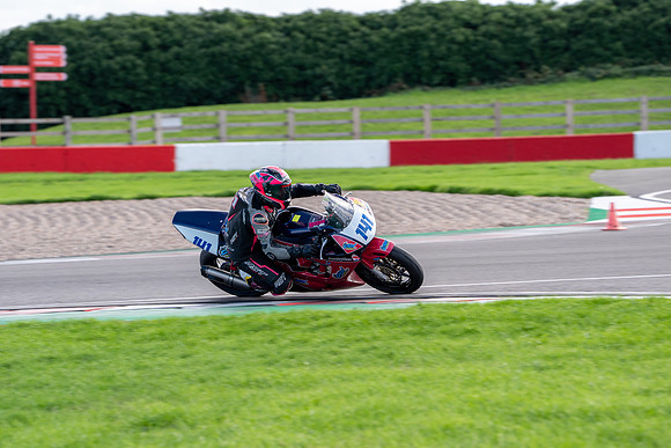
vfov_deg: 5.3
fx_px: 4847
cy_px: 224
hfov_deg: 7.9
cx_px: 336
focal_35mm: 260
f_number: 6.3
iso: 320
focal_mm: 260
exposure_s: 1/500
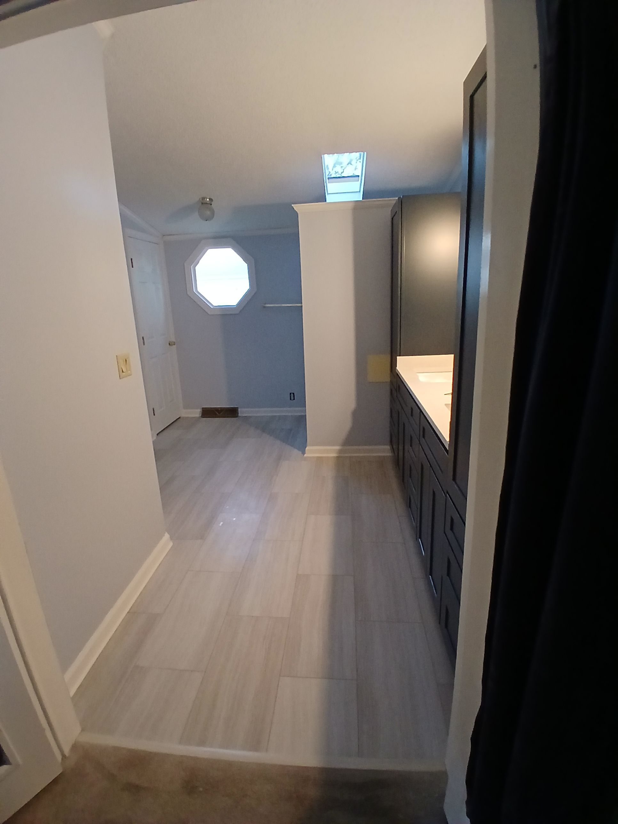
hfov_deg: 74.7
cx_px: 309
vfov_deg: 91.0
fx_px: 405
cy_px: 412
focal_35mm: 17
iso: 400
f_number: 2.2
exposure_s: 1/30
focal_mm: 1.4
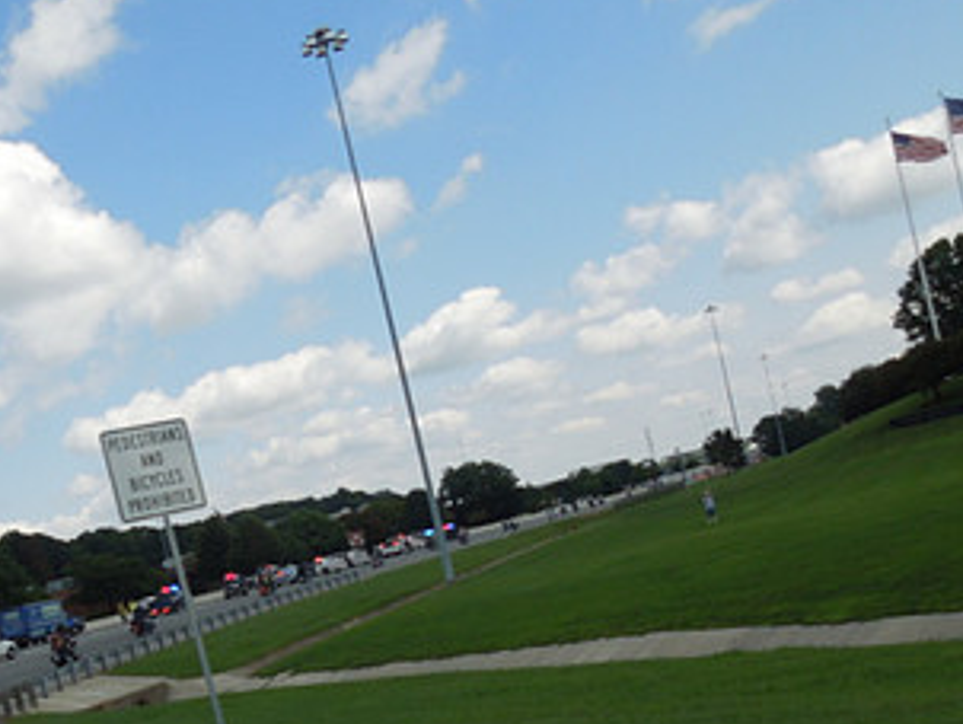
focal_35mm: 48
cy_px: 595
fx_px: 1336
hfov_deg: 38.7
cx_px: 258
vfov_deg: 29.5
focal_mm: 4.5
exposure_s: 1/400
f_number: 6.6
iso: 100
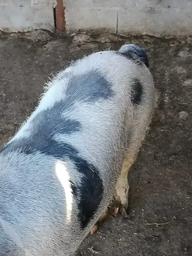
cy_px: 183
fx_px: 370
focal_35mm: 50
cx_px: 34
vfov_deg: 37.5
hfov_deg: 28.4
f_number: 1.8
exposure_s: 1/50
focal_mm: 4.22
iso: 200
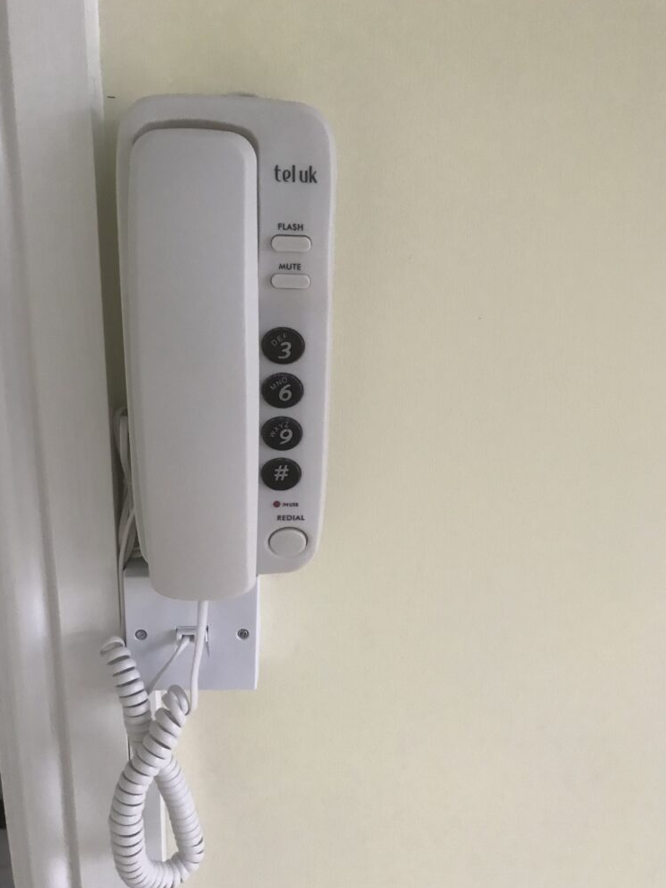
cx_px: 329
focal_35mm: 29
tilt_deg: -18.6
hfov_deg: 48.2
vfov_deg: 61.7
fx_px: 744
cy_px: 451
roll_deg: -1.9
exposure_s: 1/17
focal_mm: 3.99
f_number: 1.8
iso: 100
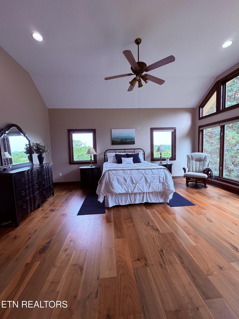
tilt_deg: -4.5
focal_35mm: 14
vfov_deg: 102.1
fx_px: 129
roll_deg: +1.8
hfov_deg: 85.7
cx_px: 120
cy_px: 160
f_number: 2.2
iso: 125
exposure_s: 1/120
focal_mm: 2.22
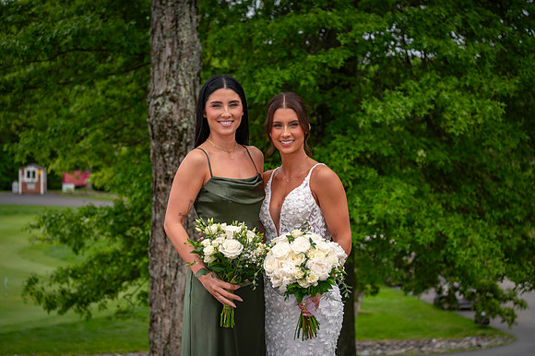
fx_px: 891
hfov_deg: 33.4
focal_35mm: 60
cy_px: 178
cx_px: 268
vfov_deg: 22.6
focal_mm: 60
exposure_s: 1/1000
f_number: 4
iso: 200
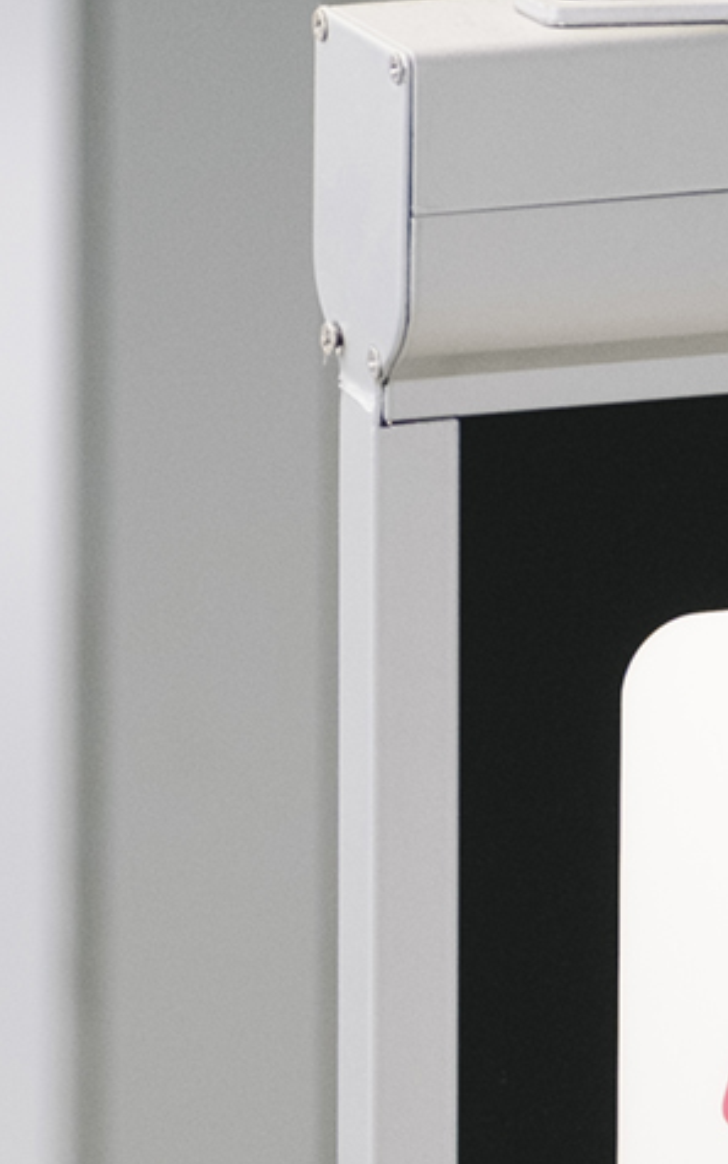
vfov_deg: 5.9
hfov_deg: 3.6
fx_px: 11298
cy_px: 974
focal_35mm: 356
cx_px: 1716
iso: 500
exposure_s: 1/80
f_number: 2.8
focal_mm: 55
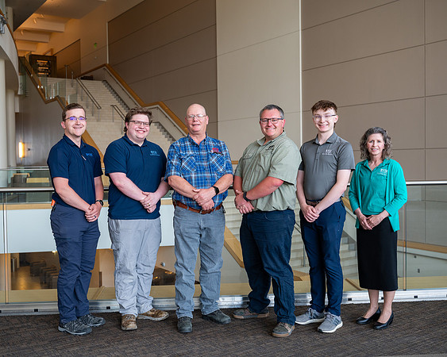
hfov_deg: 46.4
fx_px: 522
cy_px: 178
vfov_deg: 37.8
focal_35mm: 39
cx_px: 220
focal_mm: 35
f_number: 4
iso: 250
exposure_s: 1/125
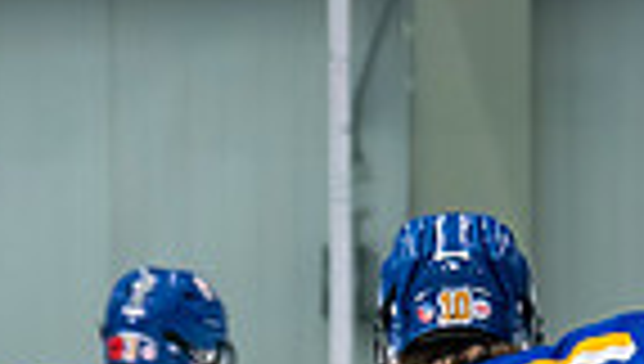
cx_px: 337
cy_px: 690
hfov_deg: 3.5
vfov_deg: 2.0
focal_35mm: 617
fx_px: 10554
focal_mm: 88
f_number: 2.8
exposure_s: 1/640
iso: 2000
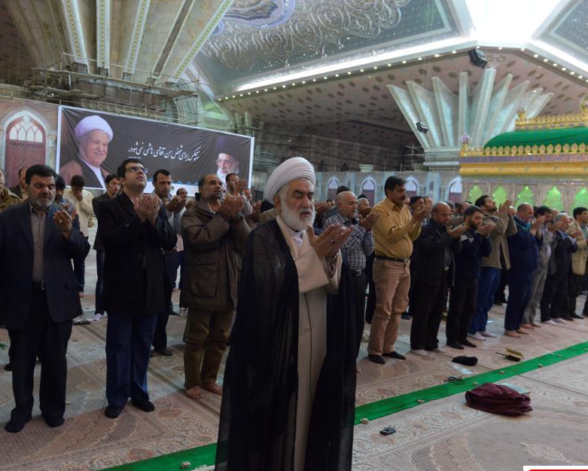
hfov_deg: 55.5
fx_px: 557
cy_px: 236
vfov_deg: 45.8
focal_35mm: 32
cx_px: 262
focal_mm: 26
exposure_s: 1/40
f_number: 4.5
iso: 3200
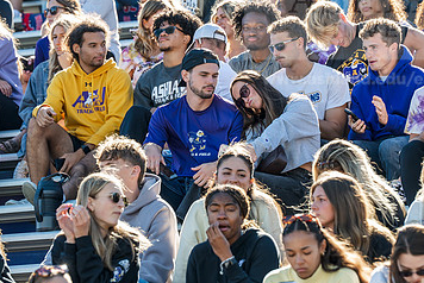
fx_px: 3548
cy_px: 104
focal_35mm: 301
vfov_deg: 4.6
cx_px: 208
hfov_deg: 6.8
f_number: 4.5
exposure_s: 1/800
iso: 320
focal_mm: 185
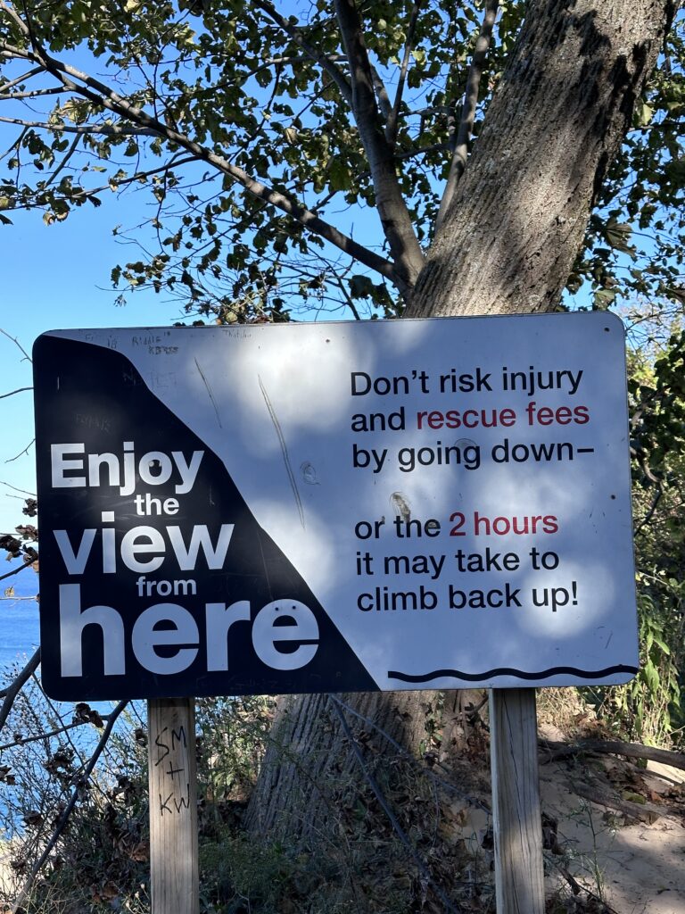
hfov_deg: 30.3
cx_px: 342
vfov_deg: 39.7
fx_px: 1266
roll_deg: -2.4
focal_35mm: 48
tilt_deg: +2.4
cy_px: 457
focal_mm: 6.86
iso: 64
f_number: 1.78
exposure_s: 1/1323
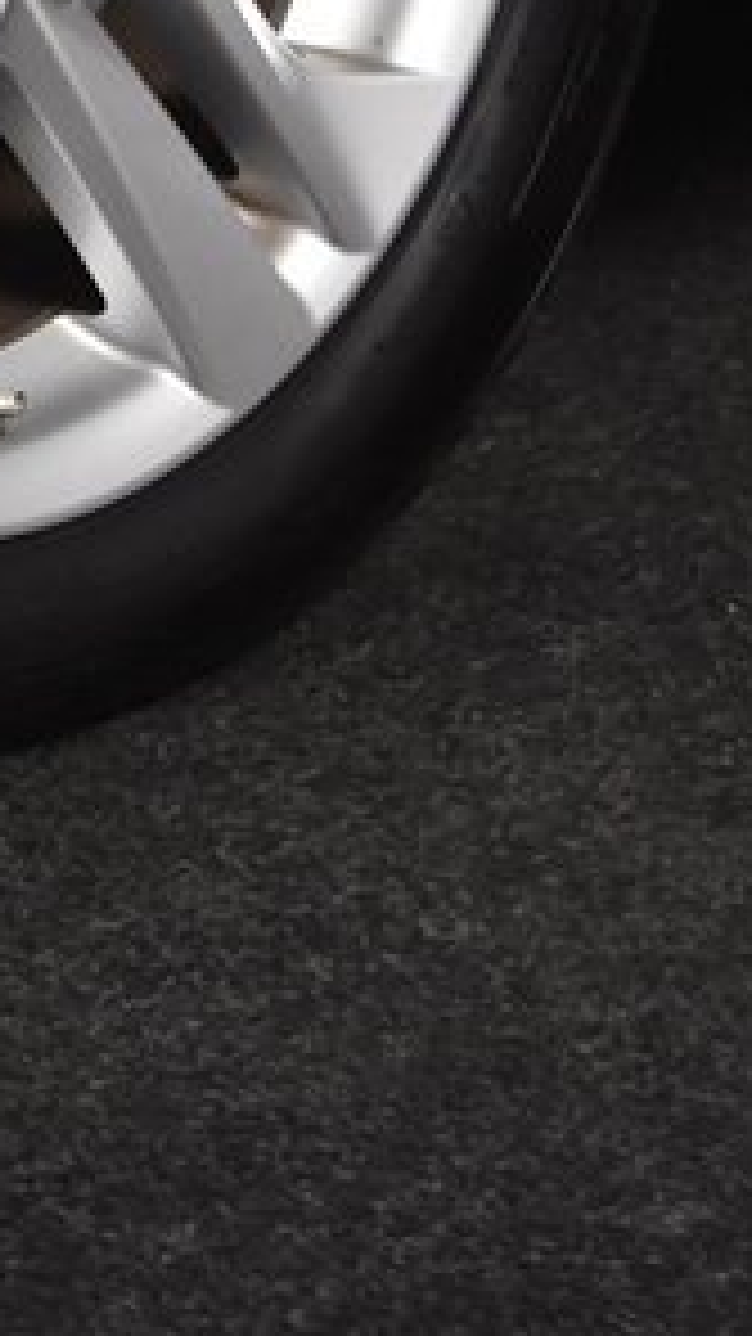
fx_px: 8156
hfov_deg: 4.9
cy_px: -479
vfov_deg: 9.2
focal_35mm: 230
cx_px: -1815
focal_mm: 34
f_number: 5
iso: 1600
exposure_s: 1/100
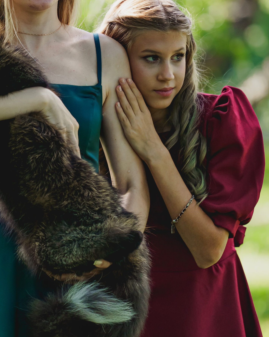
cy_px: 135
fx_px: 3175
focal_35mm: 319
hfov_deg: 4.8
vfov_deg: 6.1
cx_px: 76
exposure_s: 1/800
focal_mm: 157
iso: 800
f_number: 2.8
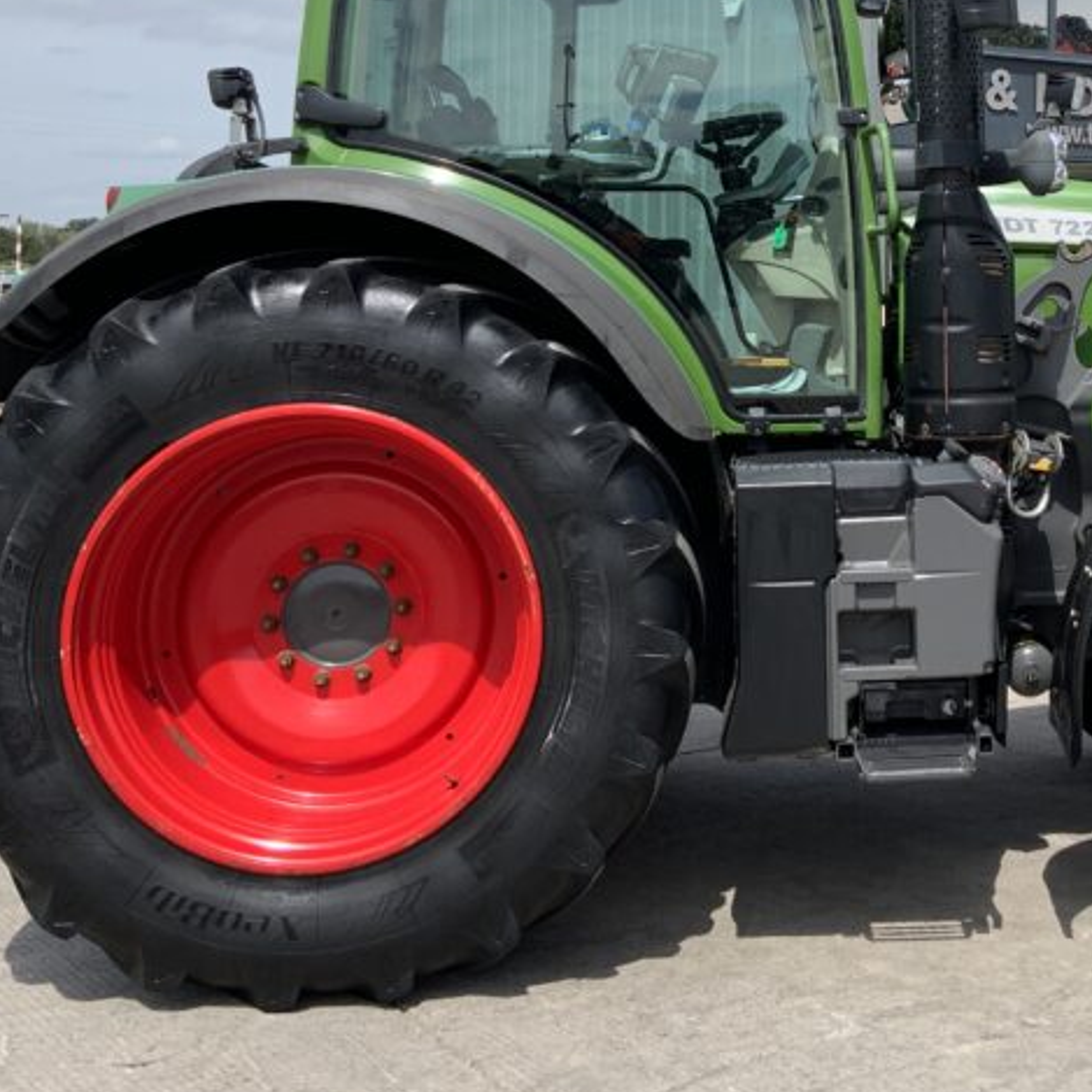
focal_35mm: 56
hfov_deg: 29.6
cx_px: 924
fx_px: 1999
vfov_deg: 30.1
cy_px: 270
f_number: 1.8
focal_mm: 3
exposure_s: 1/1577
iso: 16
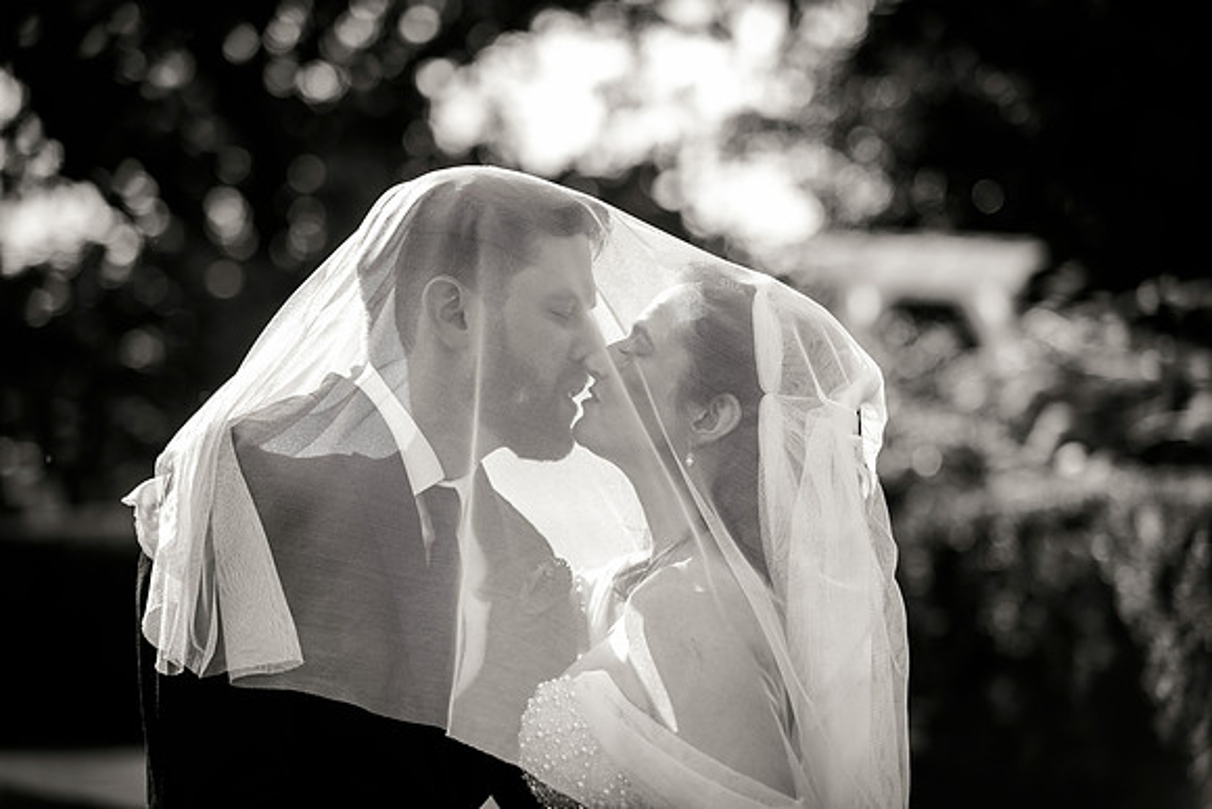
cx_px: 606
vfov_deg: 13.4
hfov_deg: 20.0
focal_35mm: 102
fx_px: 3435
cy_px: 404
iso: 800
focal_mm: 102
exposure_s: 1/4000
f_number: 2.8
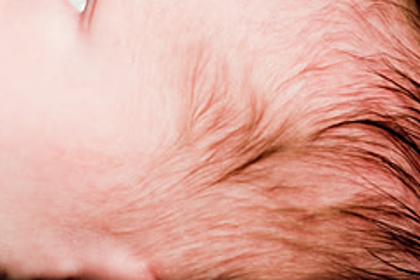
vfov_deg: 5.5
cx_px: -21
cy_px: -6
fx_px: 2916
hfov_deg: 8.2
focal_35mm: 250
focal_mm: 70
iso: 200
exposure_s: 1/100
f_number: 2.8
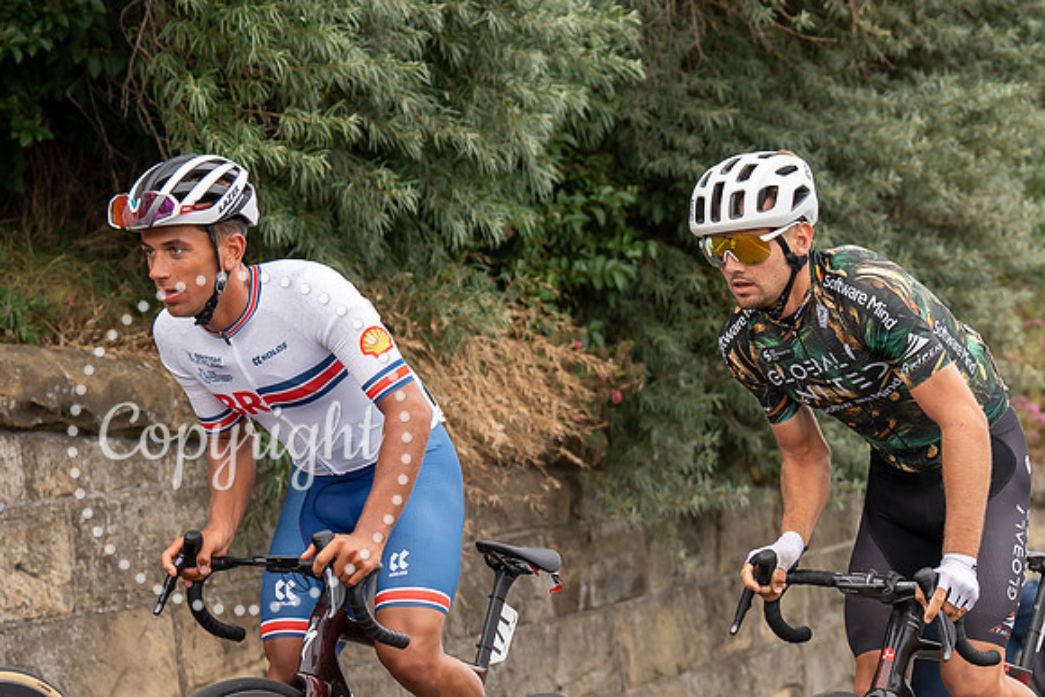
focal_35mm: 140
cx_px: 921
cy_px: 412
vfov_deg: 9.8
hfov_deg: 14.5
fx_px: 4071
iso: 320
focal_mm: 70
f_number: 3.5
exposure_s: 1/1000
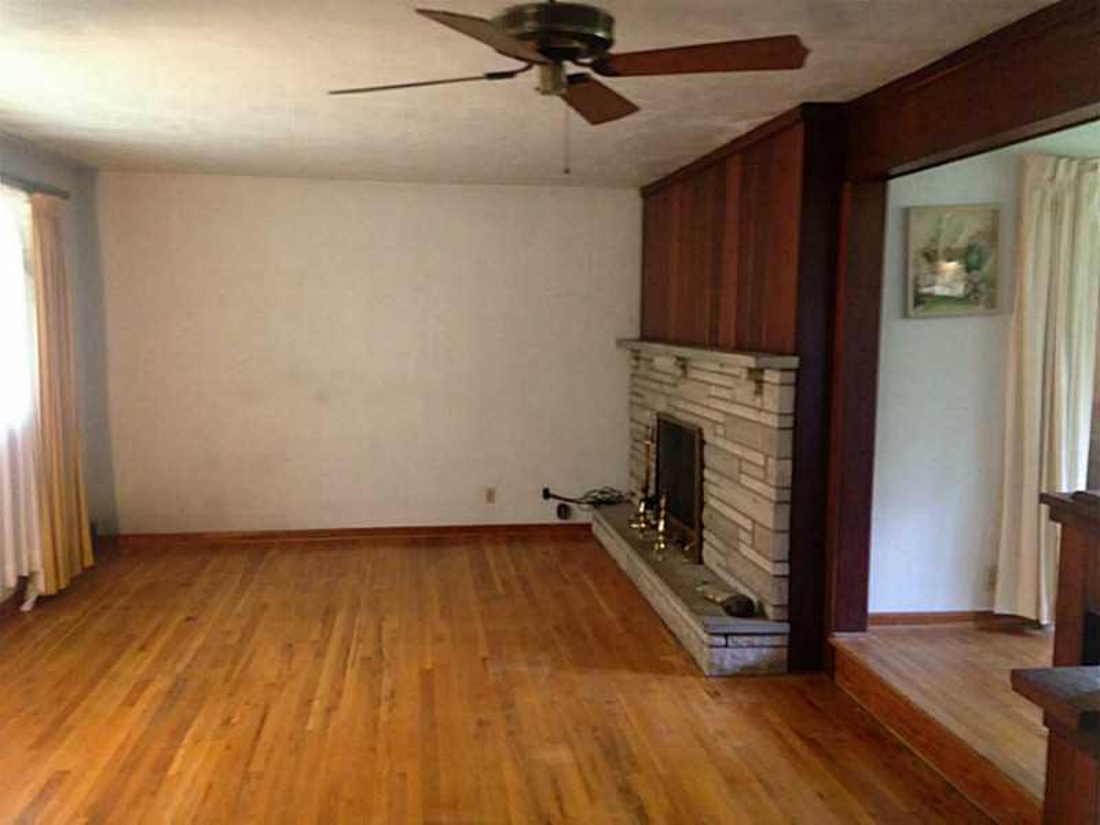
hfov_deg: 55.4
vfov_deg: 42.9
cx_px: 550
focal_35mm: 33
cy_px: 412
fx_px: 1049
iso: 320
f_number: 2.4
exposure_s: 1/17
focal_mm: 4.12
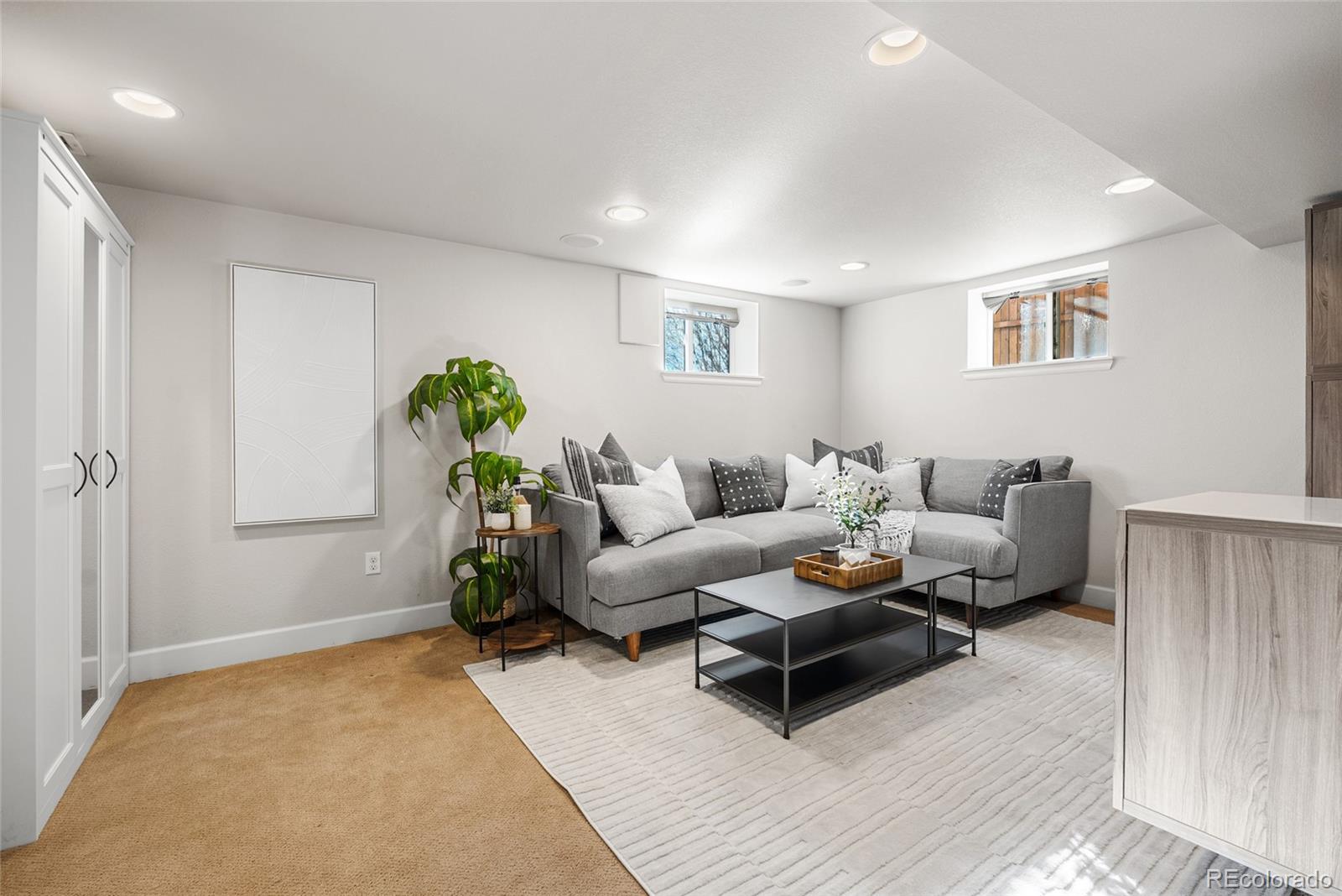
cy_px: 448
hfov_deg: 96.7
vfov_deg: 73.8
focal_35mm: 16
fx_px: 597
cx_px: 671
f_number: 8
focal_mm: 16
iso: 200
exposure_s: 1/2
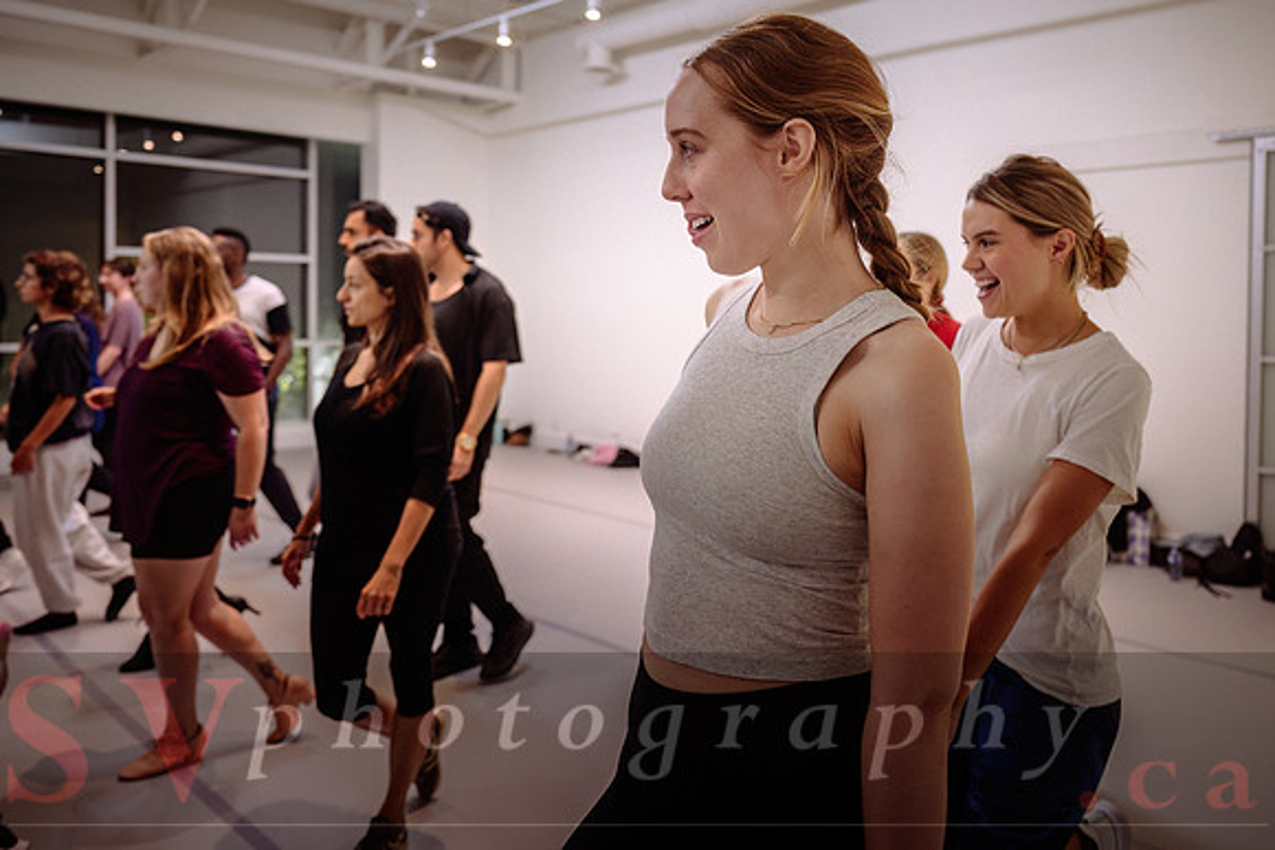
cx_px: 776
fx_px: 1035
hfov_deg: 62.6
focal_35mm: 29
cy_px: 333
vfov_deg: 44.4
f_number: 2.8
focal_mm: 24
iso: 1600
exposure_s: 1/160
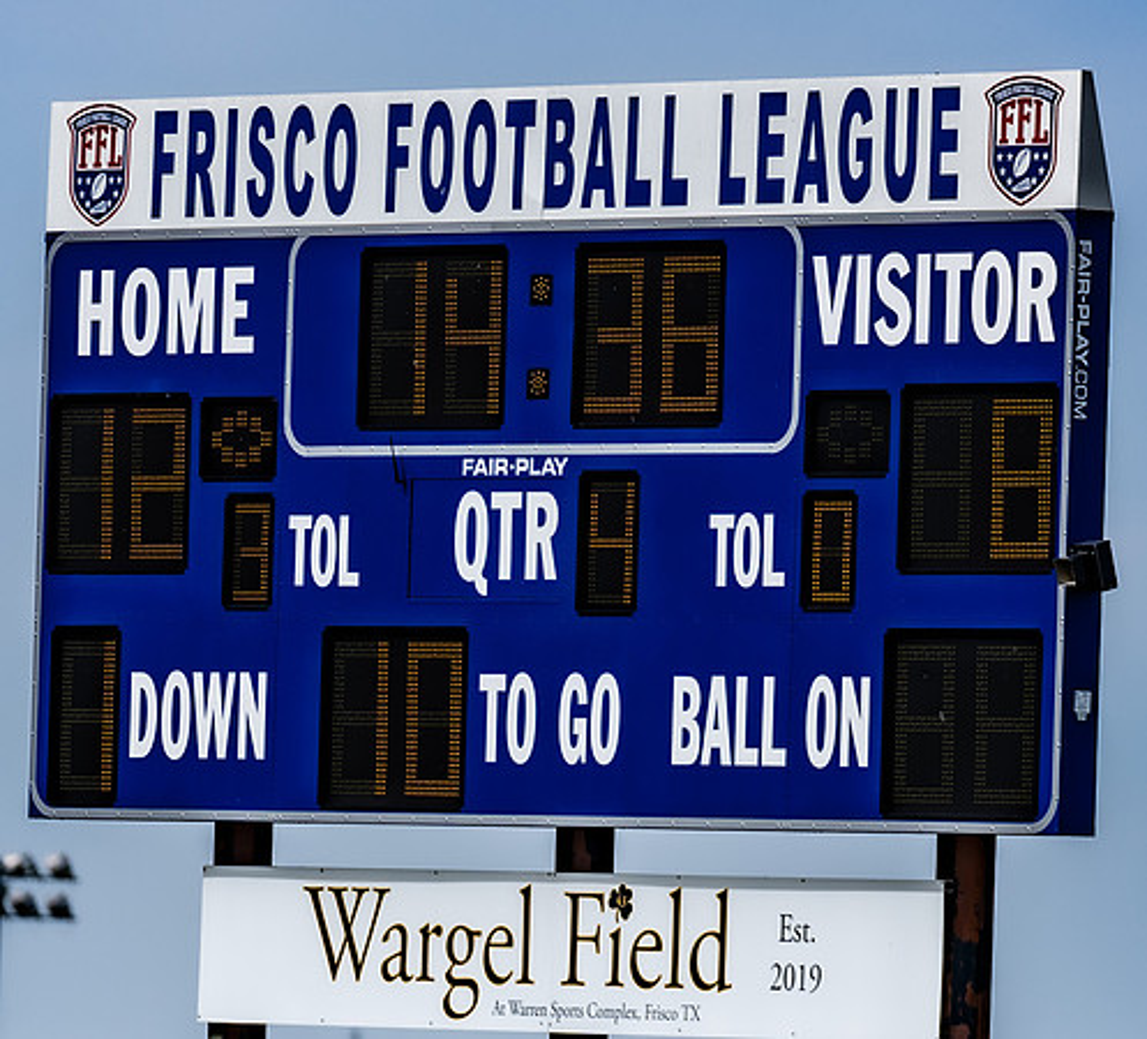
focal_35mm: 515
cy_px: 487
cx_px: 593
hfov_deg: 3.6
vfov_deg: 3.2
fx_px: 18417
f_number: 3.5
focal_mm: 200
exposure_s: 1/1600
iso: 100
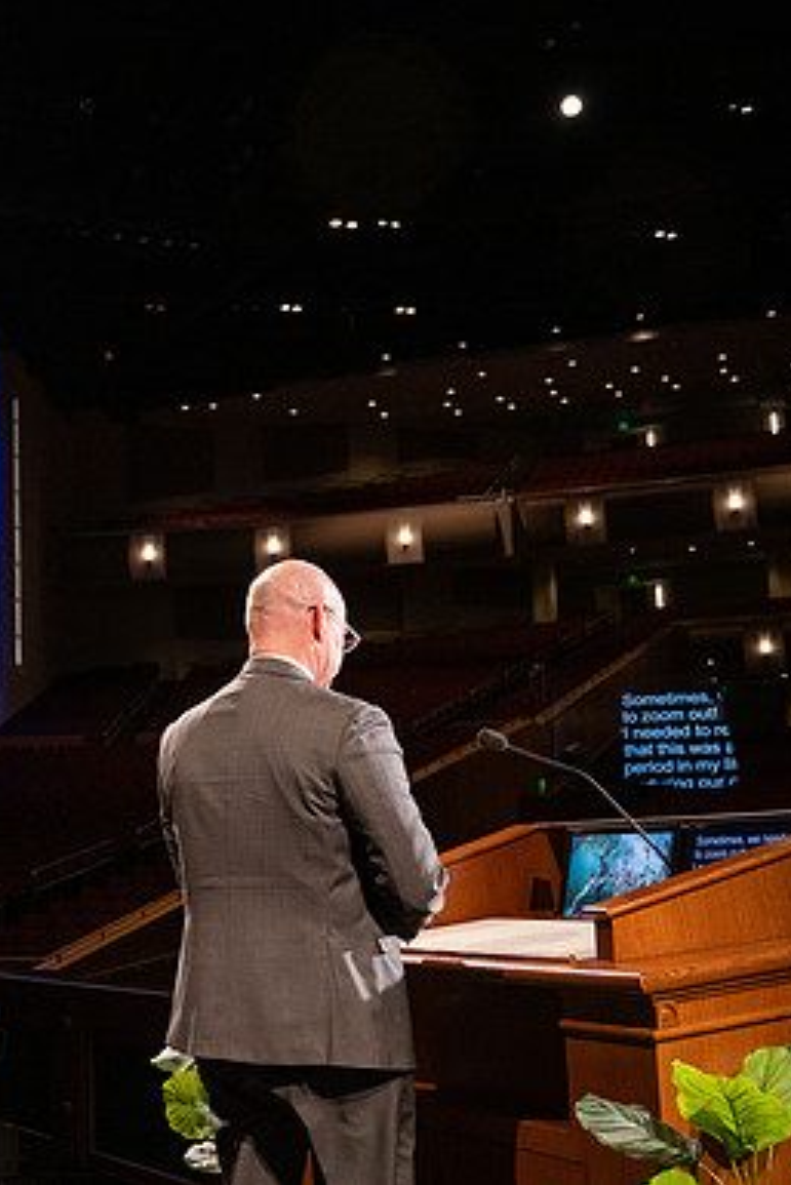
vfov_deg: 38.2
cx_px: -22
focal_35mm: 52
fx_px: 1712
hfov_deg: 24.7
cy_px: 592
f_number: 4
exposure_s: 1/200
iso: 1000
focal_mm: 34.5
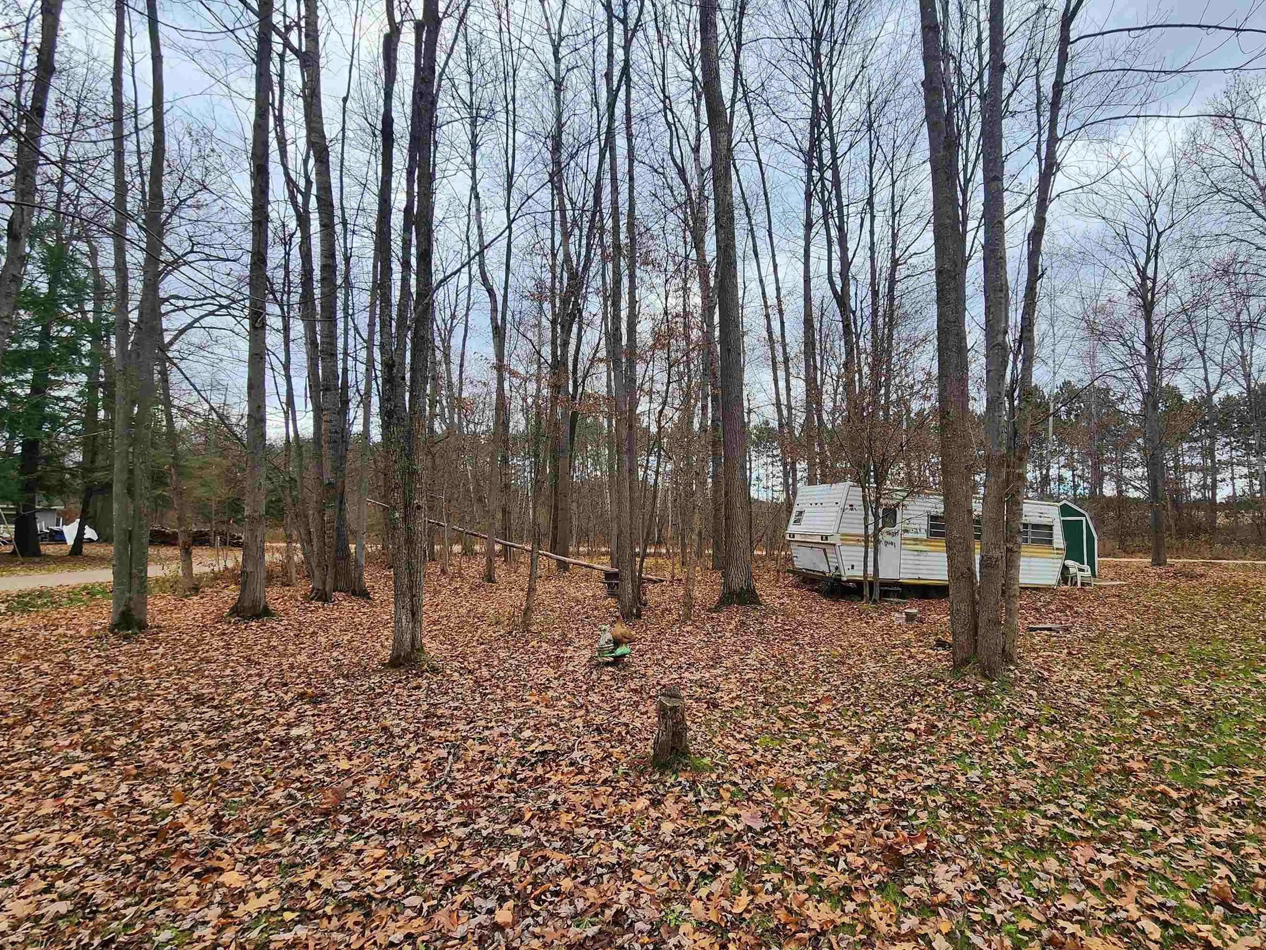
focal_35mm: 15
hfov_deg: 97.7
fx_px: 549
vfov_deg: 81.7
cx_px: 710
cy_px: 487
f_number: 2.2
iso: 50
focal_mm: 2.2
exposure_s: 1/475
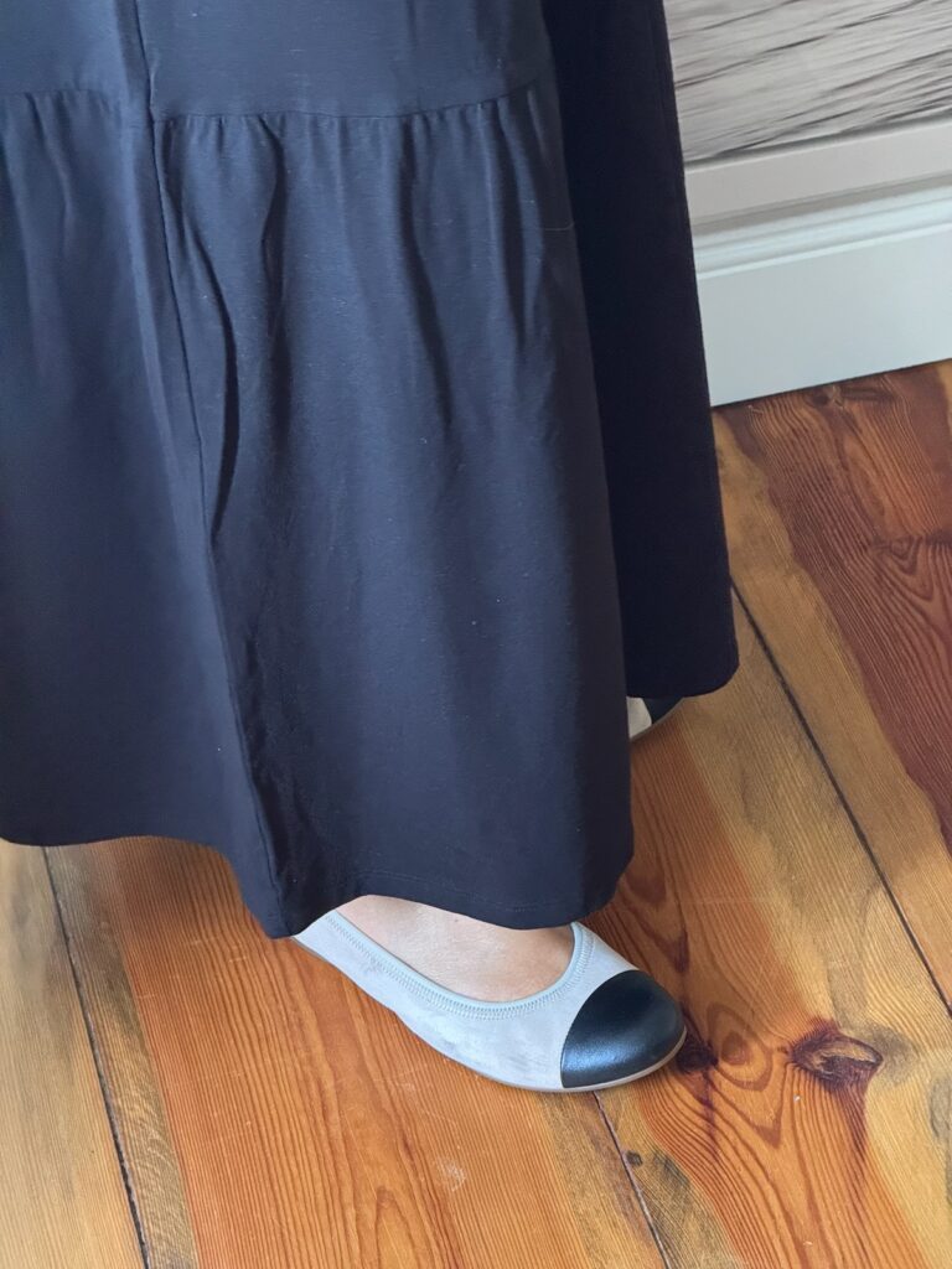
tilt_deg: -34.8
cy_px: 634
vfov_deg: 16.4
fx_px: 4400
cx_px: 476
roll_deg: +5.1
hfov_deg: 12.3
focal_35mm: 120
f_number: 2.8
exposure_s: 1/30
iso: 1600
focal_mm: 15.66
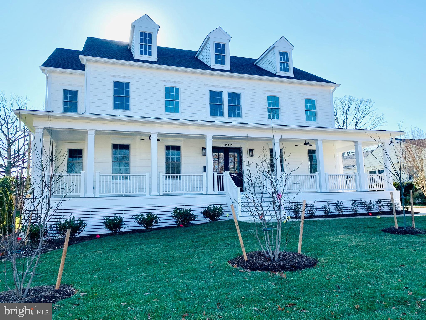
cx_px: 213
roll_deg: +2.4
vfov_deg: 53.1
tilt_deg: +7.0
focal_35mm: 26
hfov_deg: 67.3
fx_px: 320
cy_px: 160
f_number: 1.8
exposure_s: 1/1299
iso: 25
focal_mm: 4.25
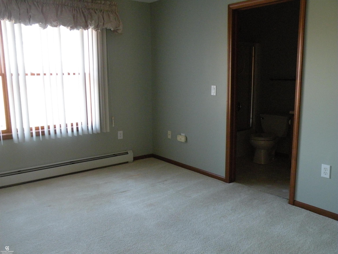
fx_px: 322
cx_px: 169
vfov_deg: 42.9
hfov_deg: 55.4
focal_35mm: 33
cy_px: 127
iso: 400
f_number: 3.2
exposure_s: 1/41.7
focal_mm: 5.8
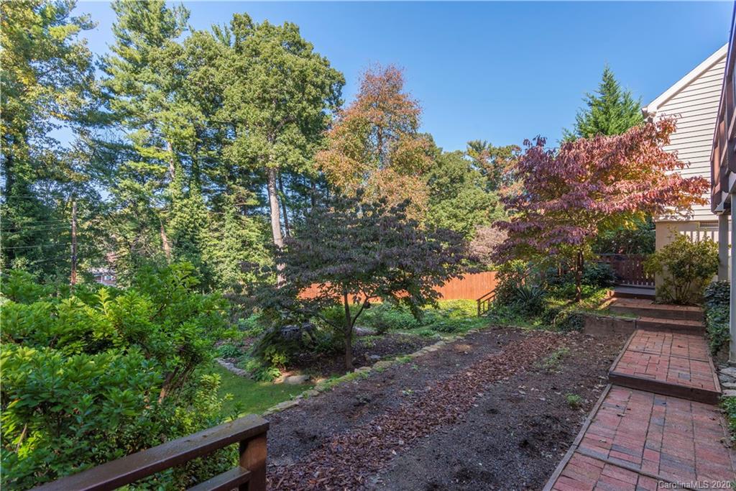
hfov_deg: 90.0
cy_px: 246
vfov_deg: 67.4
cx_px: 368
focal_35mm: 18
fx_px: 368
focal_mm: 18
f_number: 7.1
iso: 320
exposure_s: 1/320
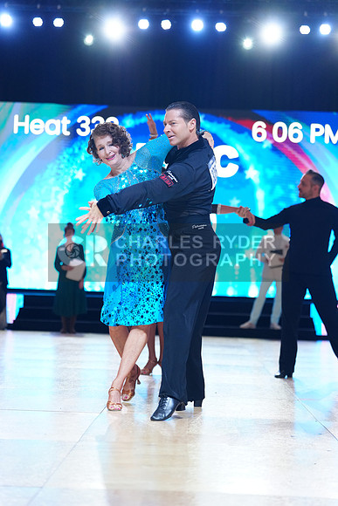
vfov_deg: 26.3
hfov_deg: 17.7
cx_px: 169
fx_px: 1084
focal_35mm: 77
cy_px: 253
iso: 2000
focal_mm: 77
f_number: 2.8
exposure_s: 1/500
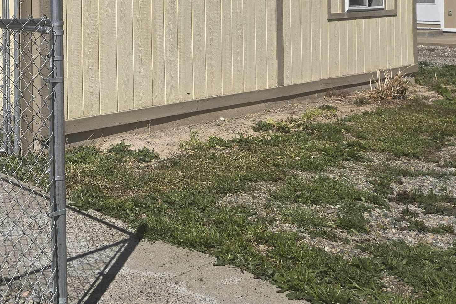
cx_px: 33
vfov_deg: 25.2
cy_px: -1
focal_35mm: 51
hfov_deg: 36.1
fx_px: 646
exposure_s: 1/3829
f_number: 1.8
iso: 25
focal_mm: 5.4
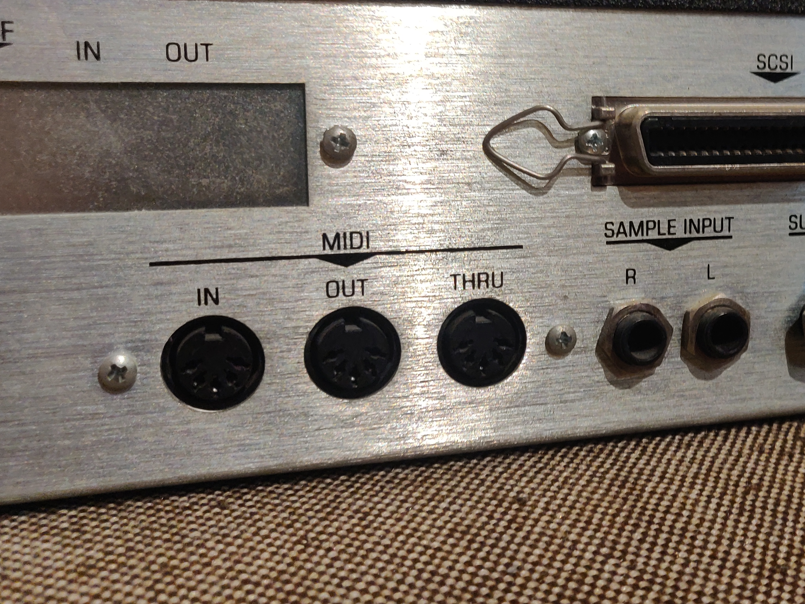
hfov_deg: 43.4
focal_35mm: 42
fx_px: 977
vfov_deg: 34.3
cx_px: 605
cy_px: 255
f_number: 1.7
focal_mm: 4.25
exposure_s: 1/20
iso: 640
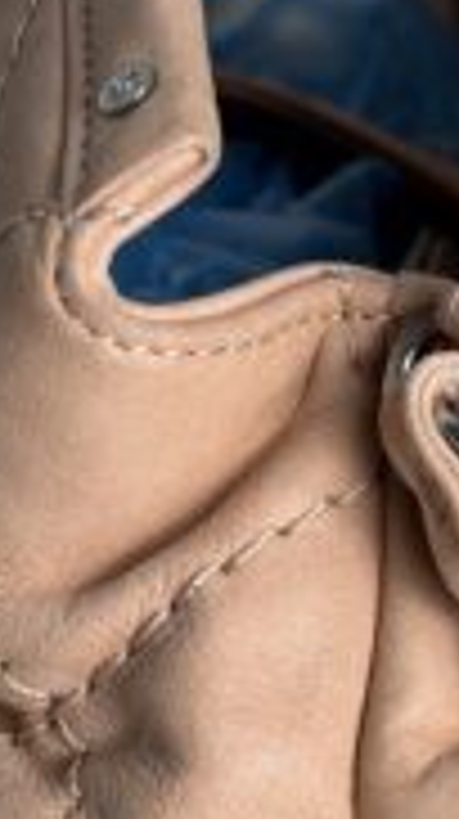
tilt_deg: -17.3
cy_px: 652
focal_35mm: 115
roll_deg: +0.5
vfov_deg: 18.5
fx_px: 2495
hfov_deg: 10.5
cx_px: 243
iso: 64
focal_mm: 6.76
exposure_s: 1/120
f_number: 1.78
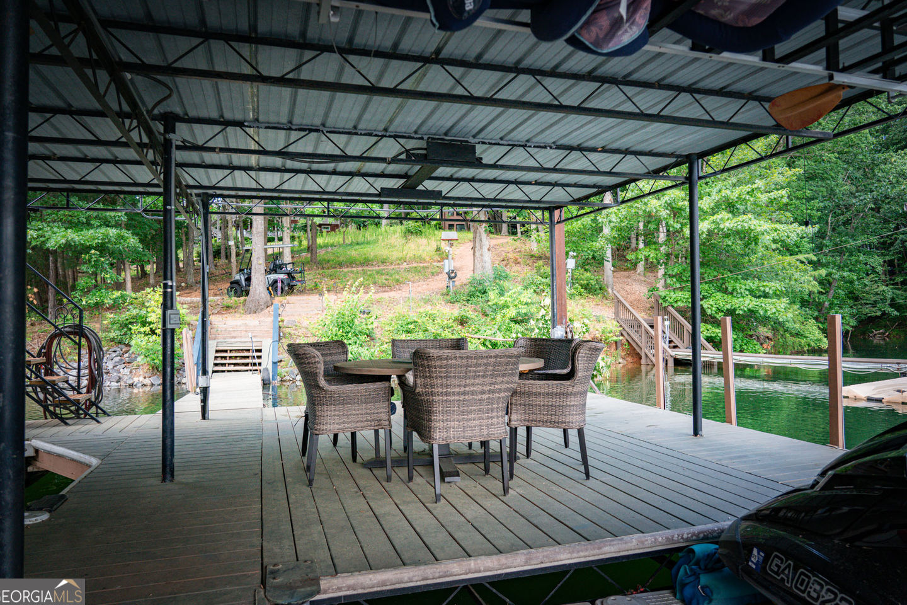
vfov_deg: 51.3
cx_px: 462
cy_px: 295
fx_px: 630
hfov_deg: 71.5
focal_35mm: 25
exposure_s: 1/1000
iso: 1000
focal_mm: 24
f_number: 4
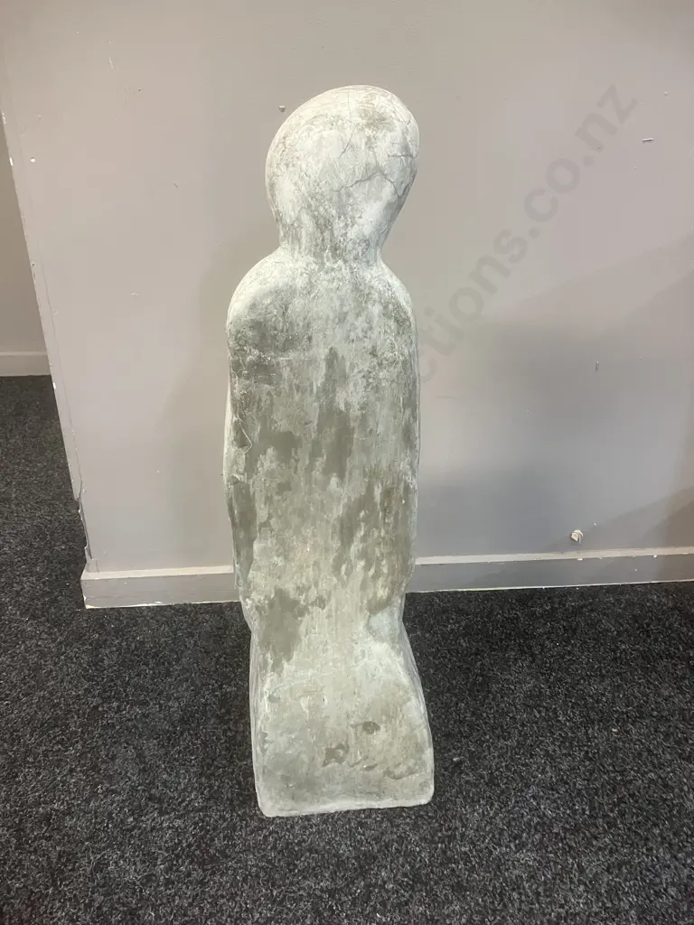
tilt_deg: -28.1
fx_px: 748
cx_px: 347
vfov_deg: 63.4
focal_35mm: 28
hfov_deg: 49.7
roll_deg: -1.2
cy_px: 462
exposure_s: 1/50
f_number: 1.8
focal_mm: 3.99
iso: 320
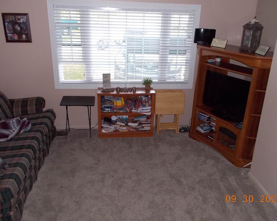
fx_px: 254
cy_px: 112
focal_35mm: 31
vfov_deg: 47.1
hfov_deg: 57.1
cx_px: 146
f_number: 3.3
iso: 250
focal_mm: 4.1
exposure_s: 1/25
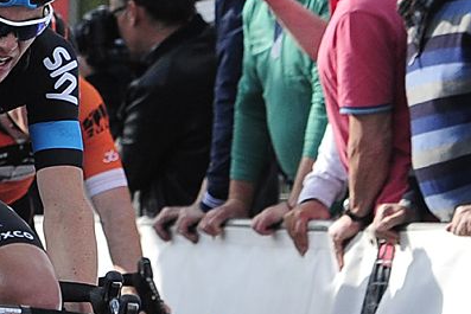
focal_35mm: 264
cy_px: 43
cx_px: 2
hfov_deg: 7.8
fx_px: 3455
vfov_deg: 5.2
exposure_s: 1/2000
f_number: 4
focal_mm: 105
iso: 640
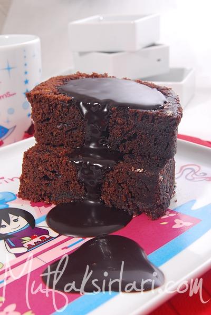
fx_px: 500
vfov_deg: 35.0
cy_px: 158
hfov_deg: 23.8
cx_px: 106
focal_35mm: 57
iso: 100
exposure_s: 1/125
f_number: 11
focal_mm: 38
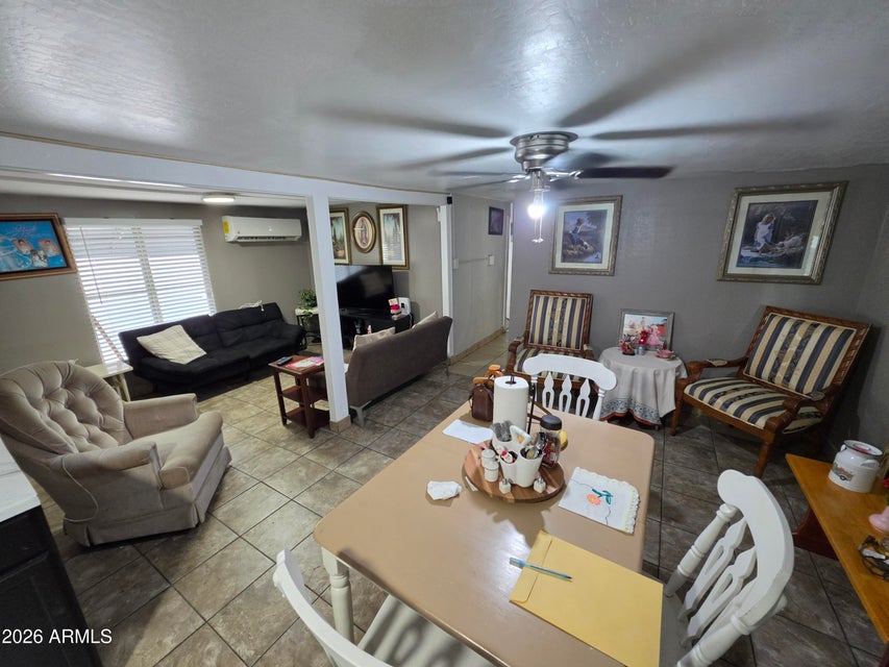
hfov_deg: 106.2
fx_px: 334
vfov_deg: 89.9
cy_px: 334
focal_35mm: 13
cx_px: 444
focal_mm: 2.2
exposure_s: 1/60
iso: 250
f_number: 1.9
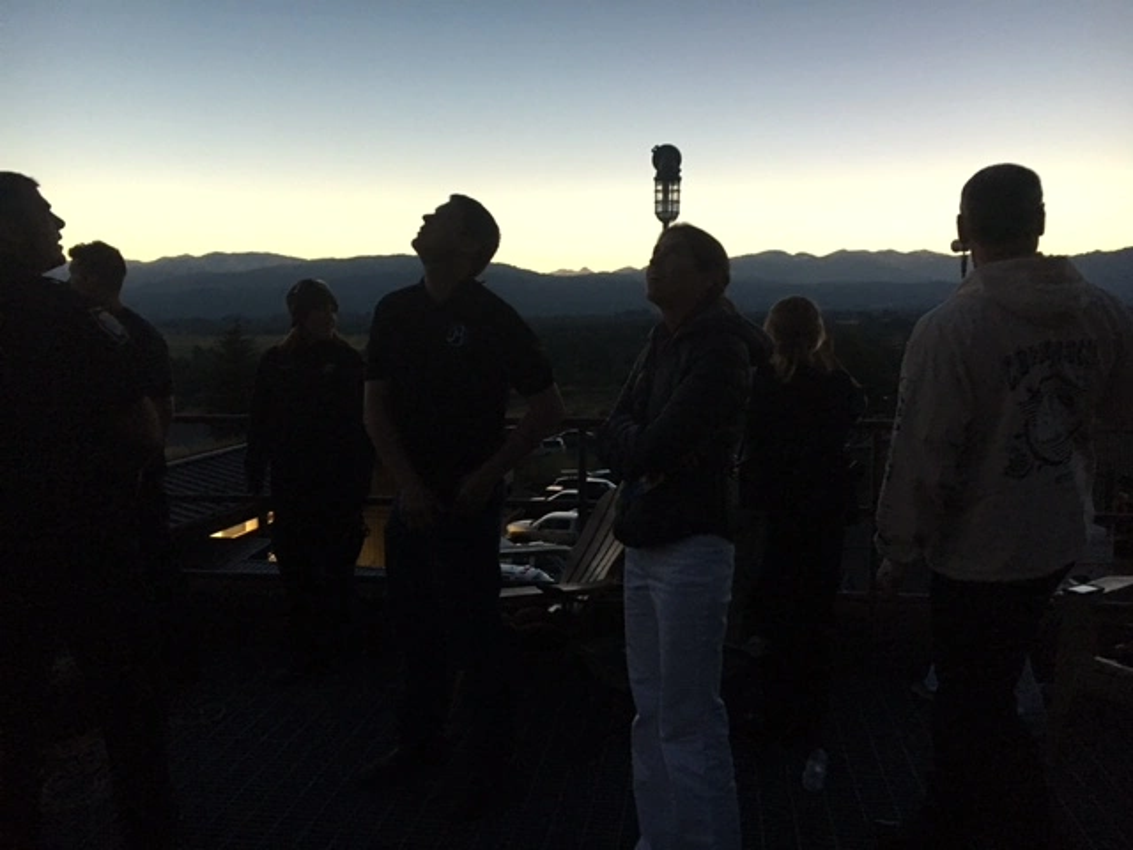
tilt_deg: -5.9
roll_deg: +1.0
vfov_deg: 48.2
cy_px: 425
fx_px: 949
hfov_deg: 61.7
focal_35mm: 29
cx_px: 566
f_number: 2.2
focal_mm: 4.15
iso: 200
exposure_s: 1/15
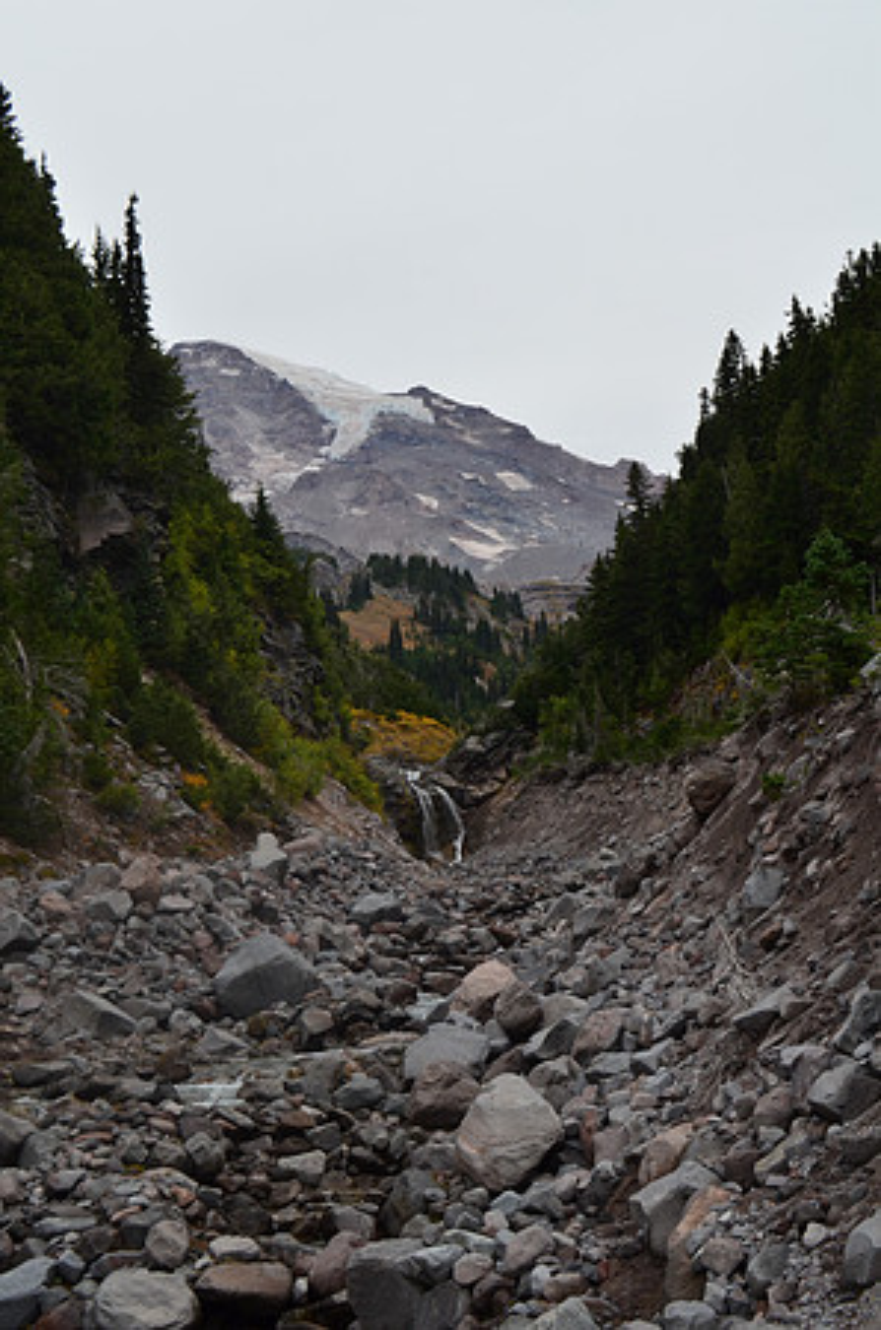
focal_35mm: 39
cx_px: 440
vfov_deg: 49.6
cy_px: 665
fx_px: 1438
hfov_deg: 34.1
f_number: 11
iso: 200
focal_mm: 26
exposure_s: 1/125
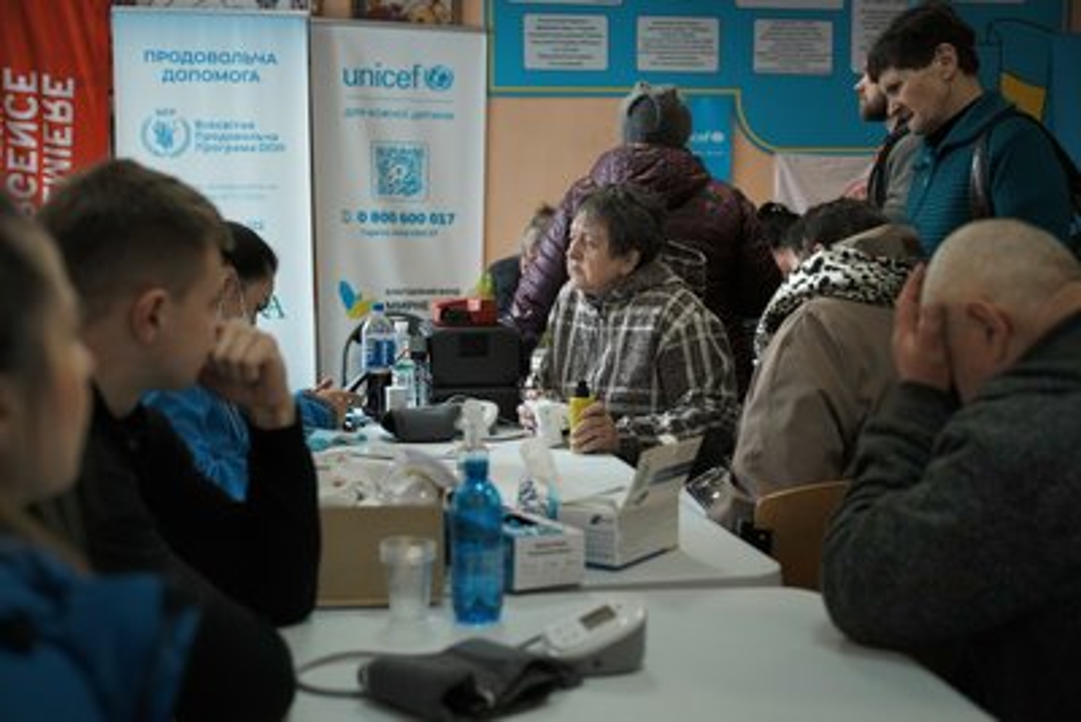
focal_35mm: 43
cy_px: 361
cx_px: 540
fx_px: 1292
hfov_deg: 45.4
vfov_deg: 31.2
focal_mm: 43
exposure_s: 1/323
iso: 800
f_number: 3.2
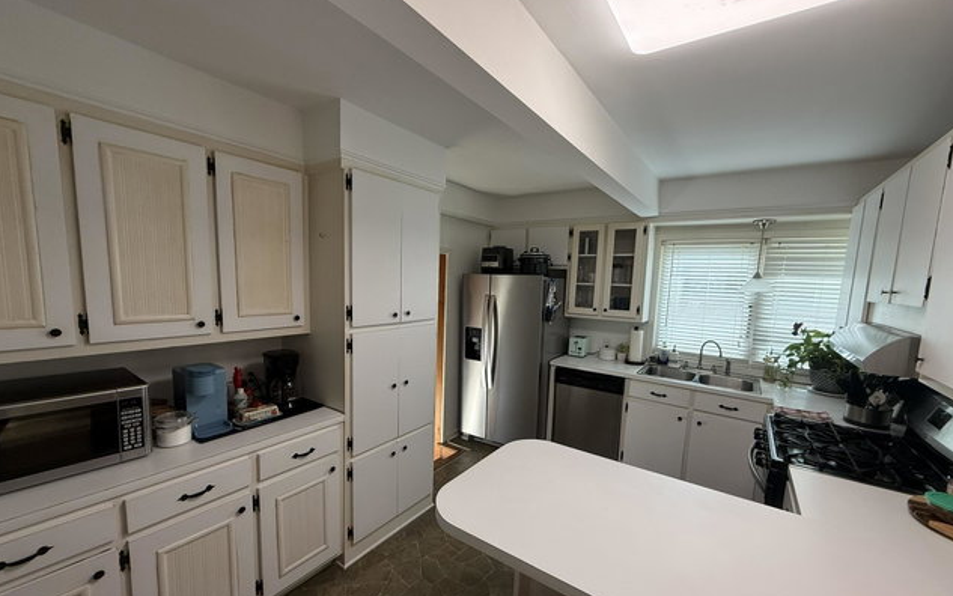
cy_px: 327
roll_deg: -2.0
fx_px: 390
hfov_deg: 101.4
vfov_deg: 74.6
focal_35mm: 15
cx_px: 476
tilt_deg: -7.0
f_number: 2.2
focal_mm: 2.22
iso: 125
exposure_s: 1/120
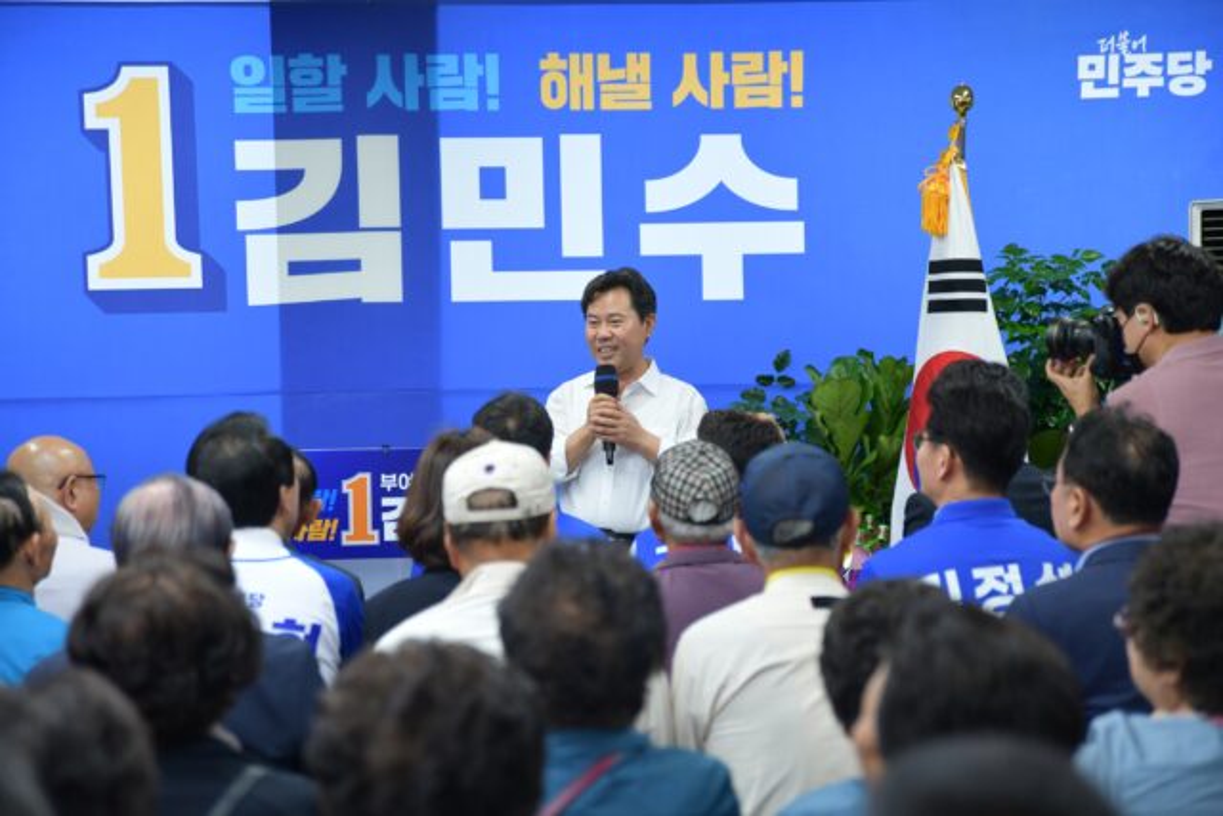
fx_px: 2209
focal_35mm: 65
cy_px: 408
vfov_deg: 20.9
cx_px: 612
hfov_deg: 31.0
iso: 800
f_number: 2.8
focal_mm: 65
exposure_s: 1/200
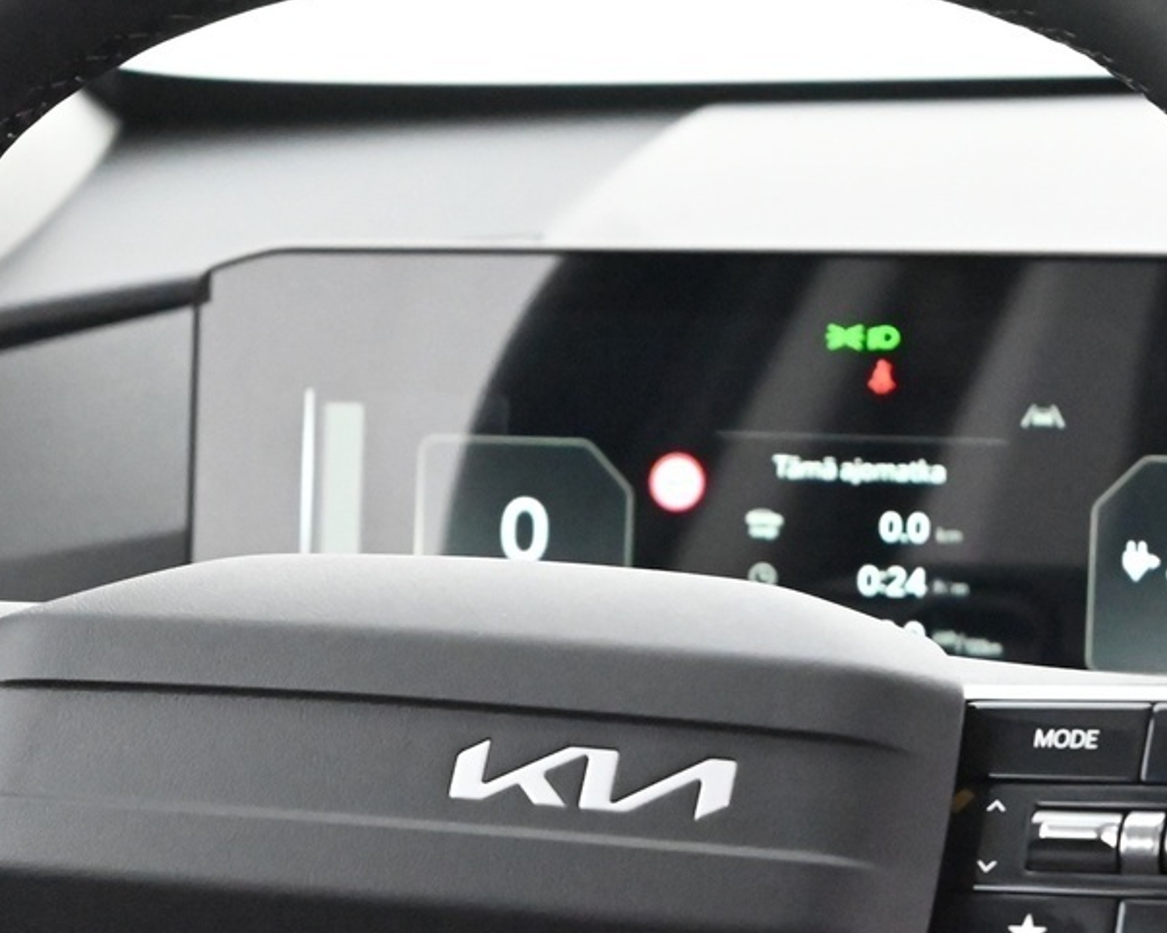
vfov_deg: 13.8
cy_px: 821
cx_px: 573
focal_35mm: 111
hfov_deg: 17.3
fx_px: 3833
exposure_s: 1/60
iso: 16000
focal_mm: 44
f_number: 6
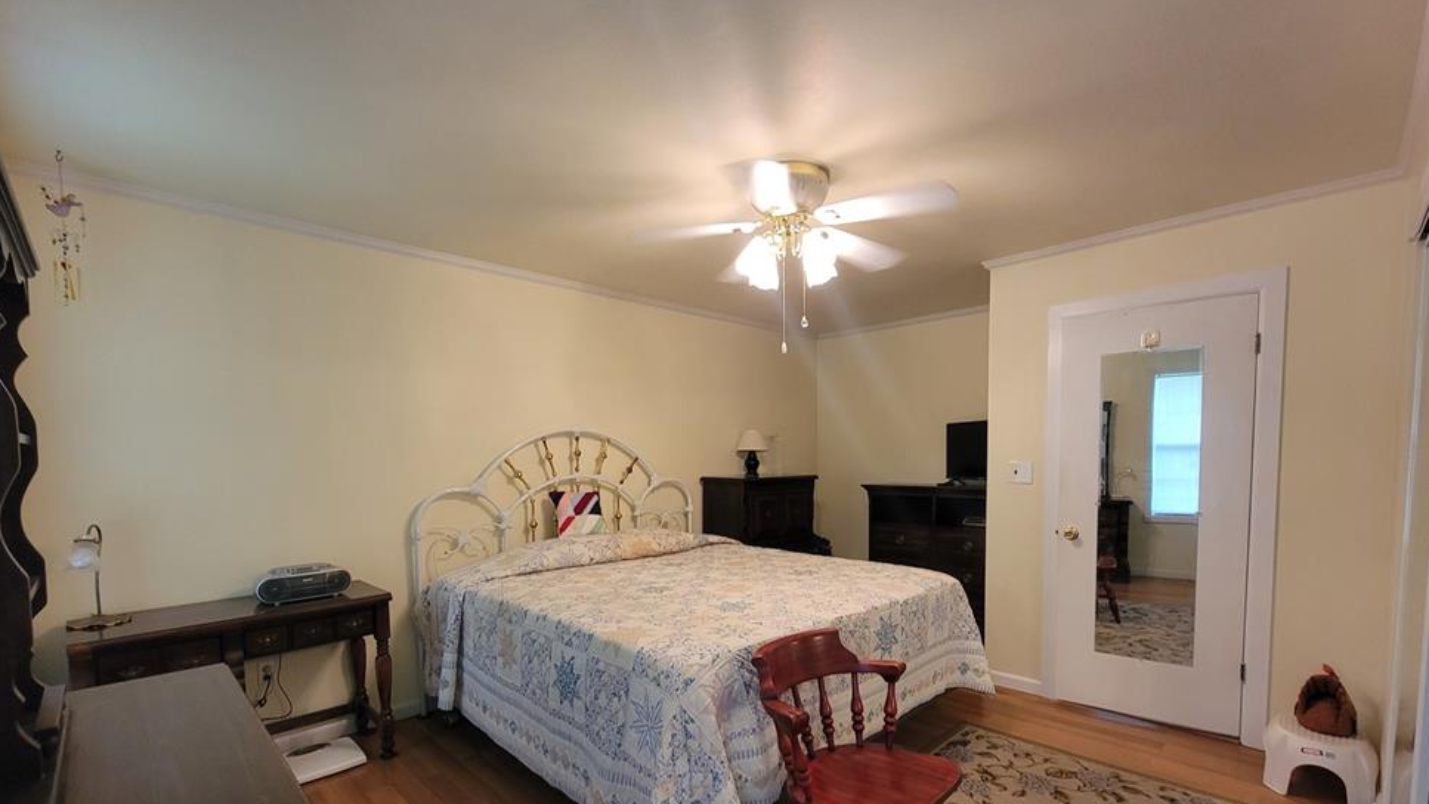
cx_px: 705
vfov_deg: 70.0
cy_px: 471
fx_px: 568
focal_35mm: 15
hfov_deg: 103.0
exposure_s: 1/40
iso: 320
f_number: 2.2
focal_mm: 2.2
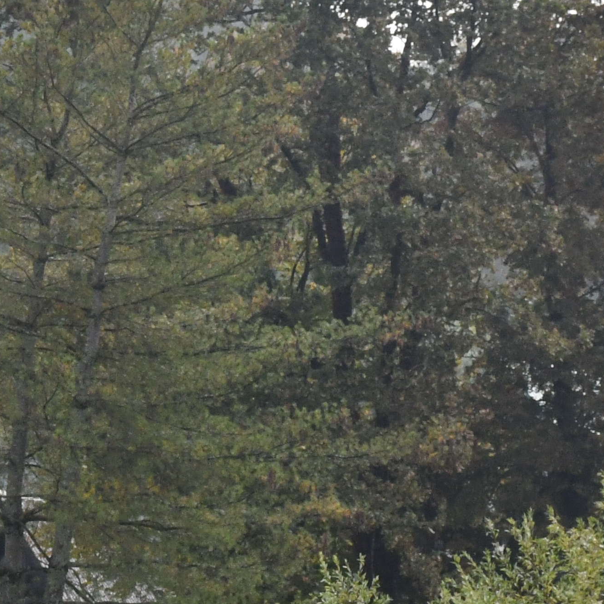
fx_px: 8489
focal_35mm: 430
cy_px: 562
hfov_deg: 4.1
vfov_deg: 4.1
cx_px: -363
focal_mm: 80
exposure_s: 1/500
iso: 1250
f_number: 11
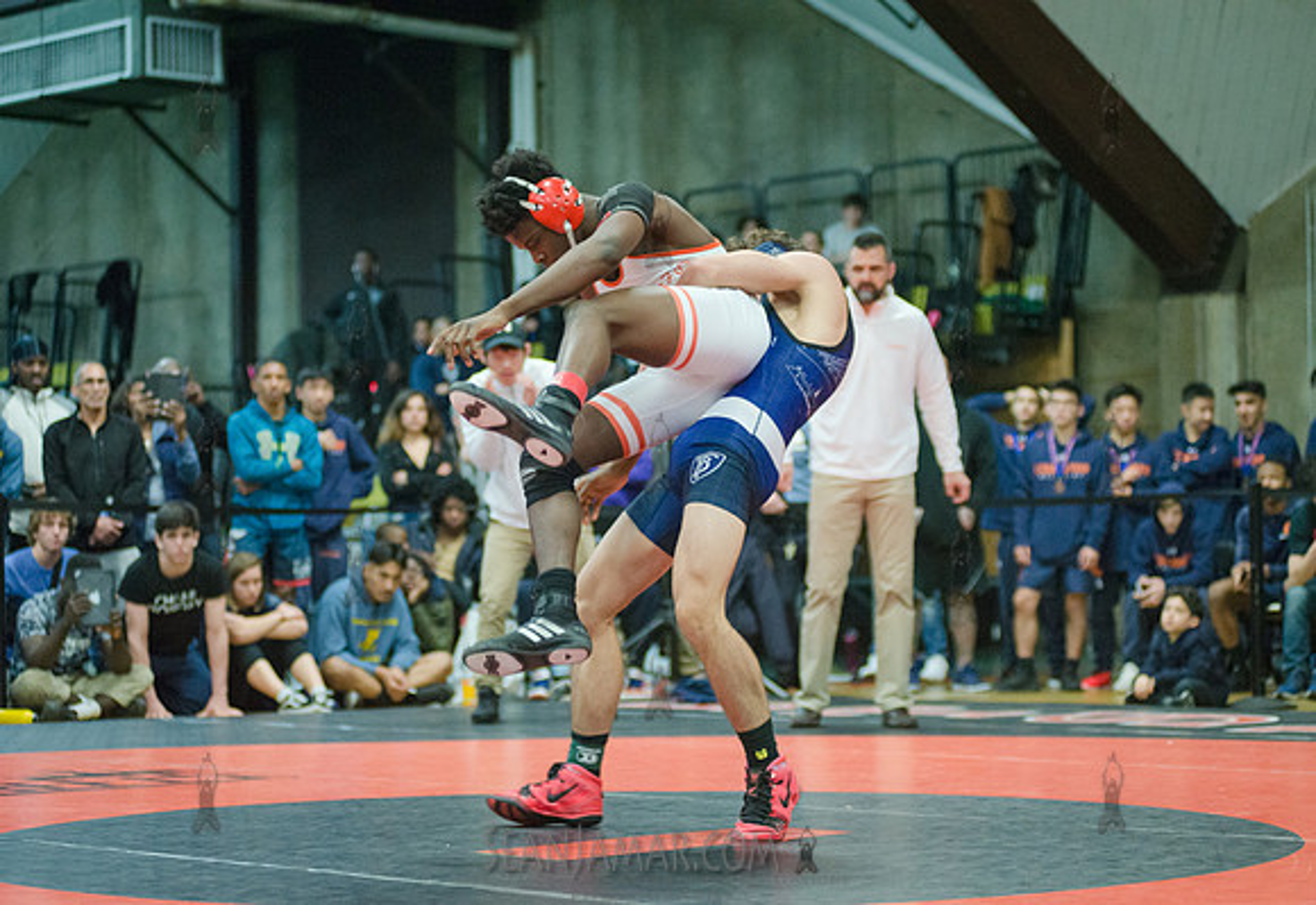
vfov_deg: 16.8
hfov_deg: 24.3
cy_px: 459
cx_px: 628
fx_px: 3060
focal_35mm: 83
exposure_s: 1/320
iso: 4000
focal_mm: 80
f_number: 2.8
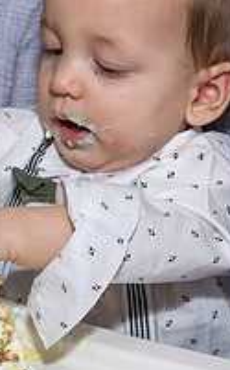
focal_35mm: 165
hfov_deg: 7.8
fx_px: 1661
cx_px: -130
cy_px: 101
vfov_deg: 12.7
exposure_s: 1/250
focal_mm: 47
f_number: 8
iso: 640
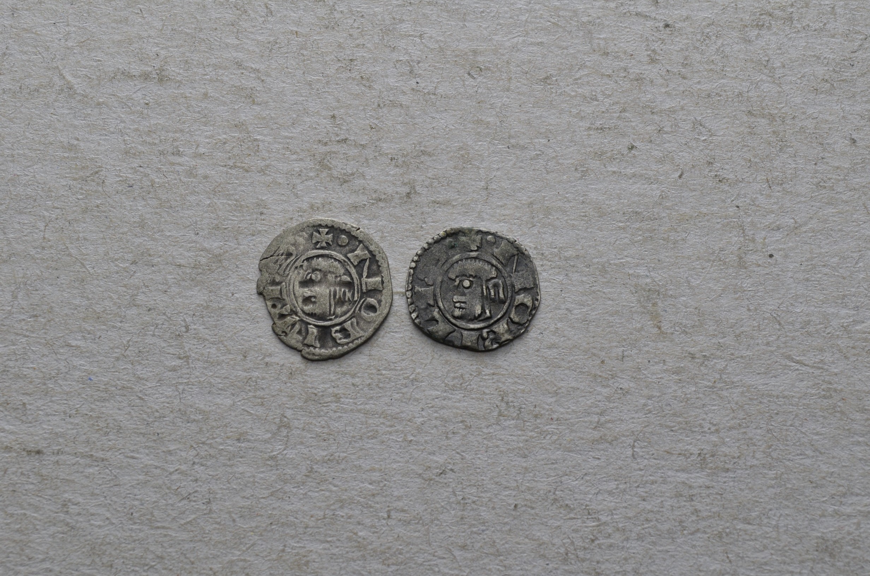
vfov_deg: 16.5
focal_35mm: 82
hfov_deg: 24.7
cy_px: 288
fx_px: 1990
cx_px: 435
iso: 400
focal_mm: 55
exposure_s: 1/250
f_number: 14
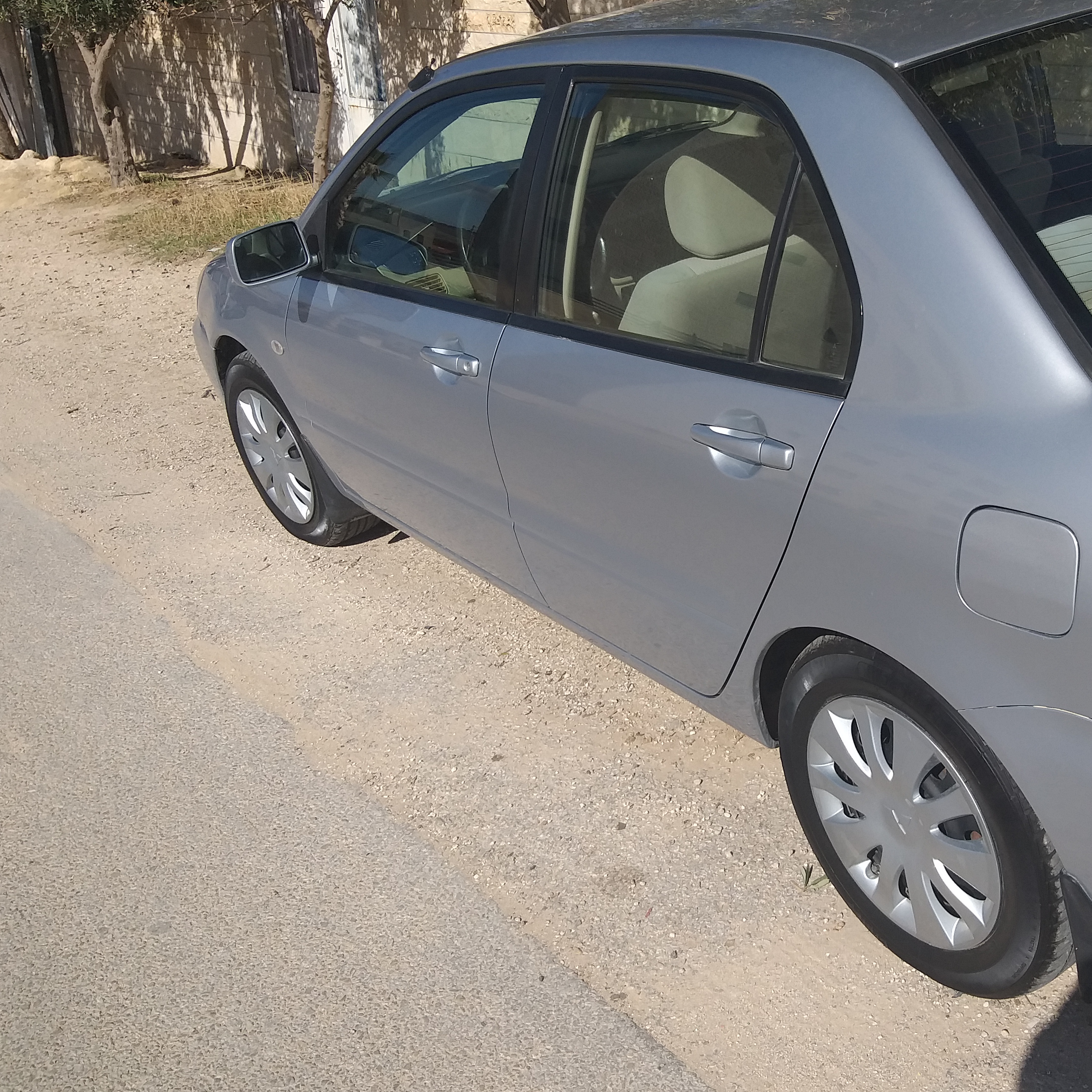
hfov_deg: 43.9
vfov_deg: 44.9
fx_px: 1321
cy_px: 513
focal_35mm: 37
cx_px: 781
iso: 40
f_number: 1.7
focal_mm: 3.93
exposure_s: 1/3192
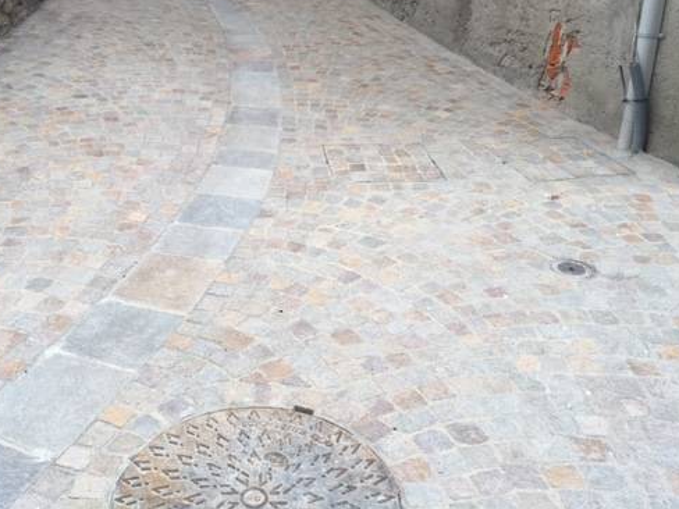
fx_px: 745
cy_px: 178
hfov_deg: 48.5
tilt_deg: -14.4
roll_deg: -4.8
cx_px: 249
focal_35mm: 38
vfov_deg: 37.4
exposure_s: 1/444
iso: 32
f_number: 2.2
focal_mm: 4.15
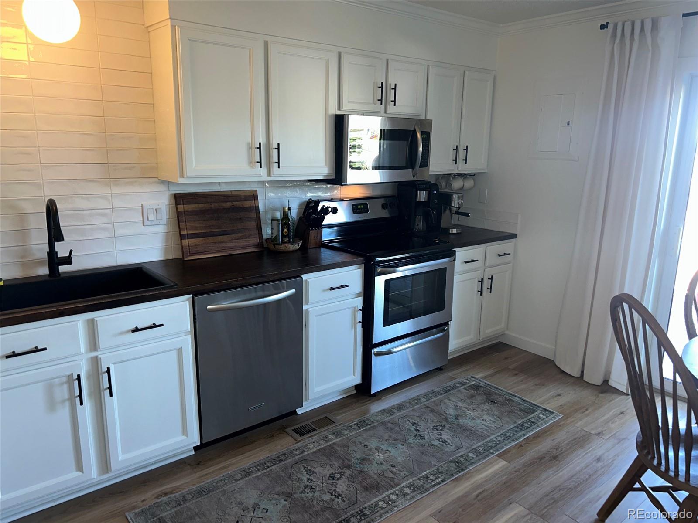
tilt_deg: -13.9
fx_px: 524
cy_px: 262
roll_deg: -0.8
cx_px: 349
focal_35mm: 26
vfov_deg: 53.1
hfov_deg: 67.3
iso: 50
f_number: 1.5
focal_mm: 5.7
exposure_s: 1/34
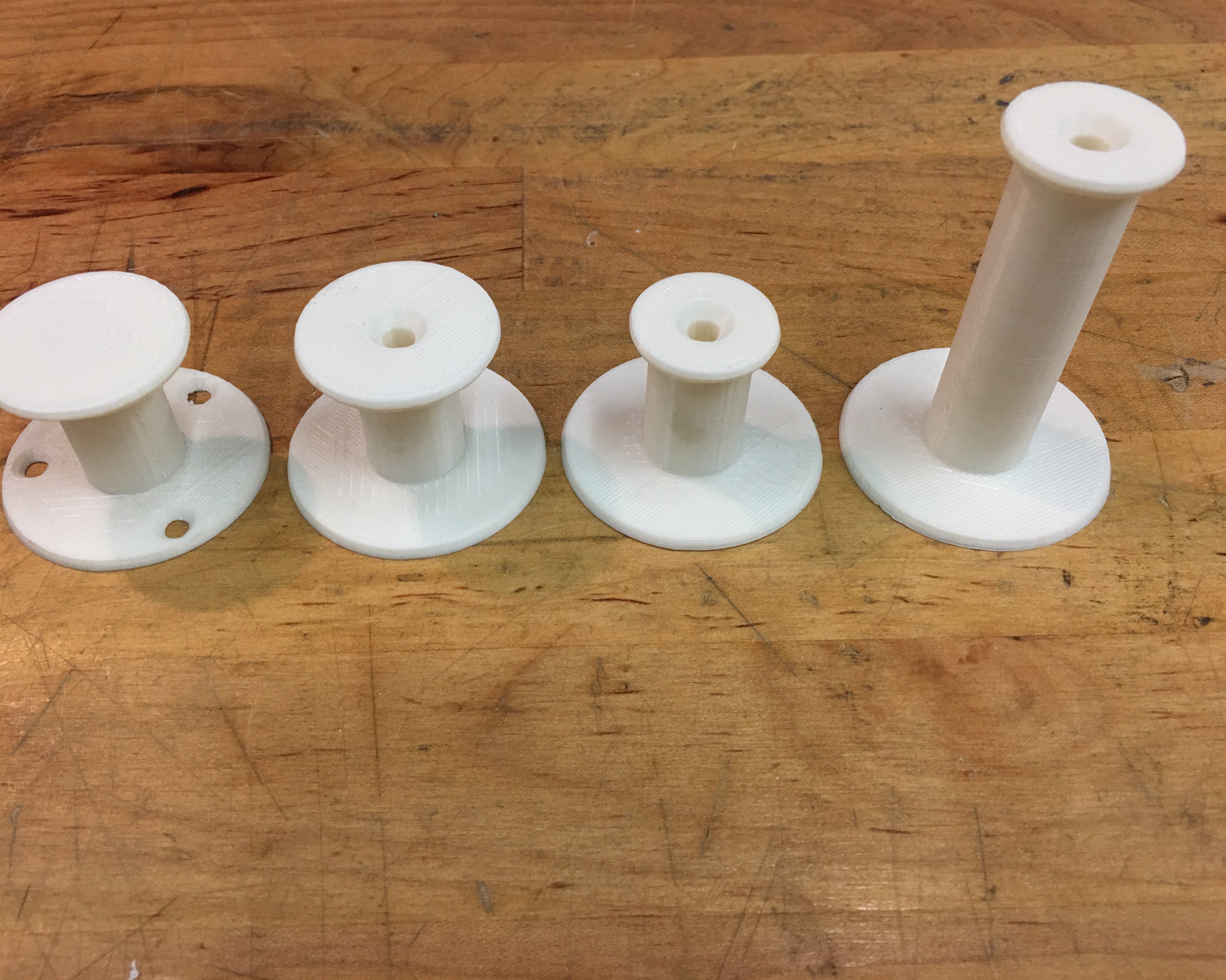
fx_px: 1125
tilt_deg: -51.7
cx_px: 557
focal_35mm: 31
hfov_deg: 57.1
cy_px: 482
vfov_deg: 47.1
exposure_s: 1/15
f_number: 2.2
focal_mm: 4.15
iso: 40
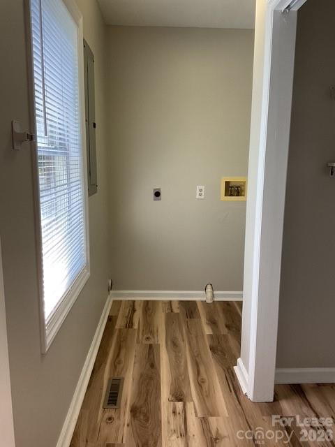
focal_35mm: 29
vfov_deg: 61.7
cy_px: 224
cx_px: 168
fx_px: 374
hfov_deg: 48.2
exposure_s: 1/60
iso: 64
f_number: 1.8
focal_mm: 3
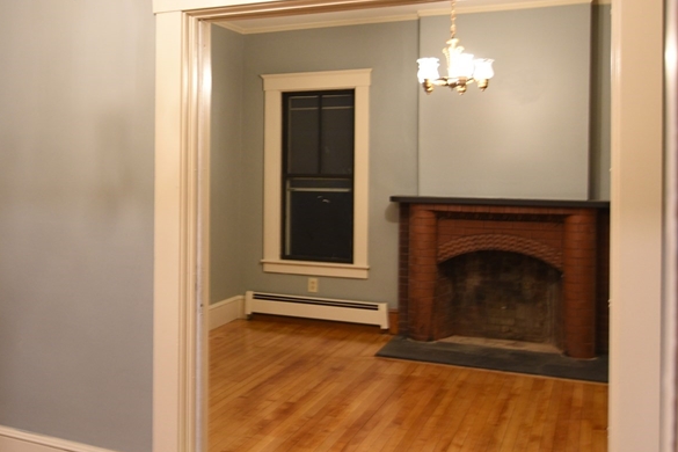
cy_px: 166
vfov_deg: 31.7
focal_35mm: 42
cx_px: 162
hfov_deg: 44.7
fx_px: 791
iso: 400
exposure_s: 1/13
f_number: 4
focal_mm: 16
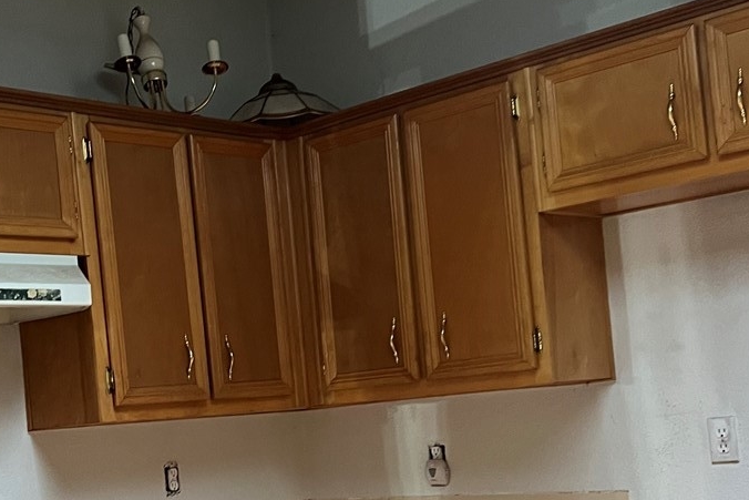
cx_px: 206
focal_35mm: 64
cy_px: 394
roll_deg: +5.6
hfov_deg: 31.0
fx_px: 1332
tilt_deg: +3.5
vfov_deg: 21.0
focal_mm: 5.7
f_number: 1.5
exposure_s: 1/60
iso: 200
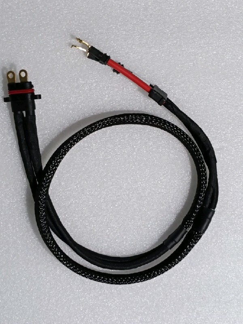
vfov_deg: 28.2
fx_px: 646
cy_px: 162
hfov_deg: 21.3
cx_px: 122
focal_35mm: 69
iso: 160
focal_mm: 3.98
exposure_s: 1/30
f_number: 1.8
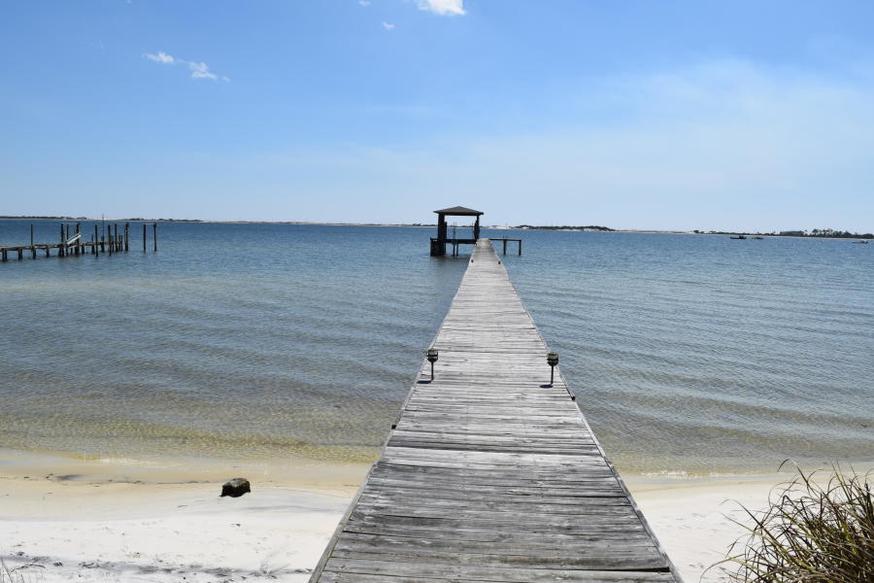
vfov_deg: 43.6
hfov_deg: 61.9
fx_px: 728
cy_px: 292
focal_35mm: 30
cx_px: 437
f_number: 11
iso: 200
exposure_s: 1/500
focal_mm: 20
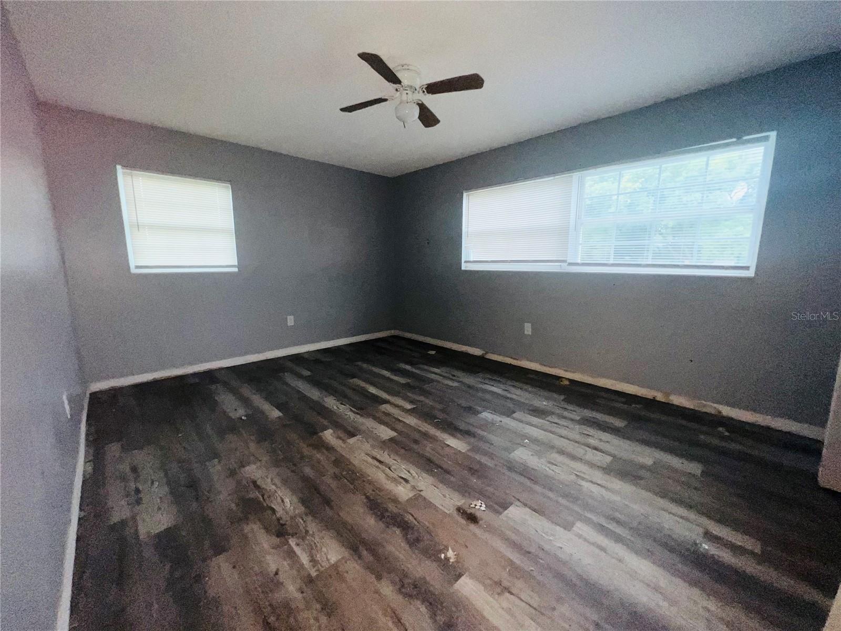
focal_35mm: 13
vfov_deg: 89.9
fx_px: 316
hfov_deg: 106.2
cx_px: 420
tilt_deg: -9.4
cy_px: 316
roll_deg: +0.3
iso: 64
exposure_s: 1/62
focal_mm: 1.57
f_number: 1.8
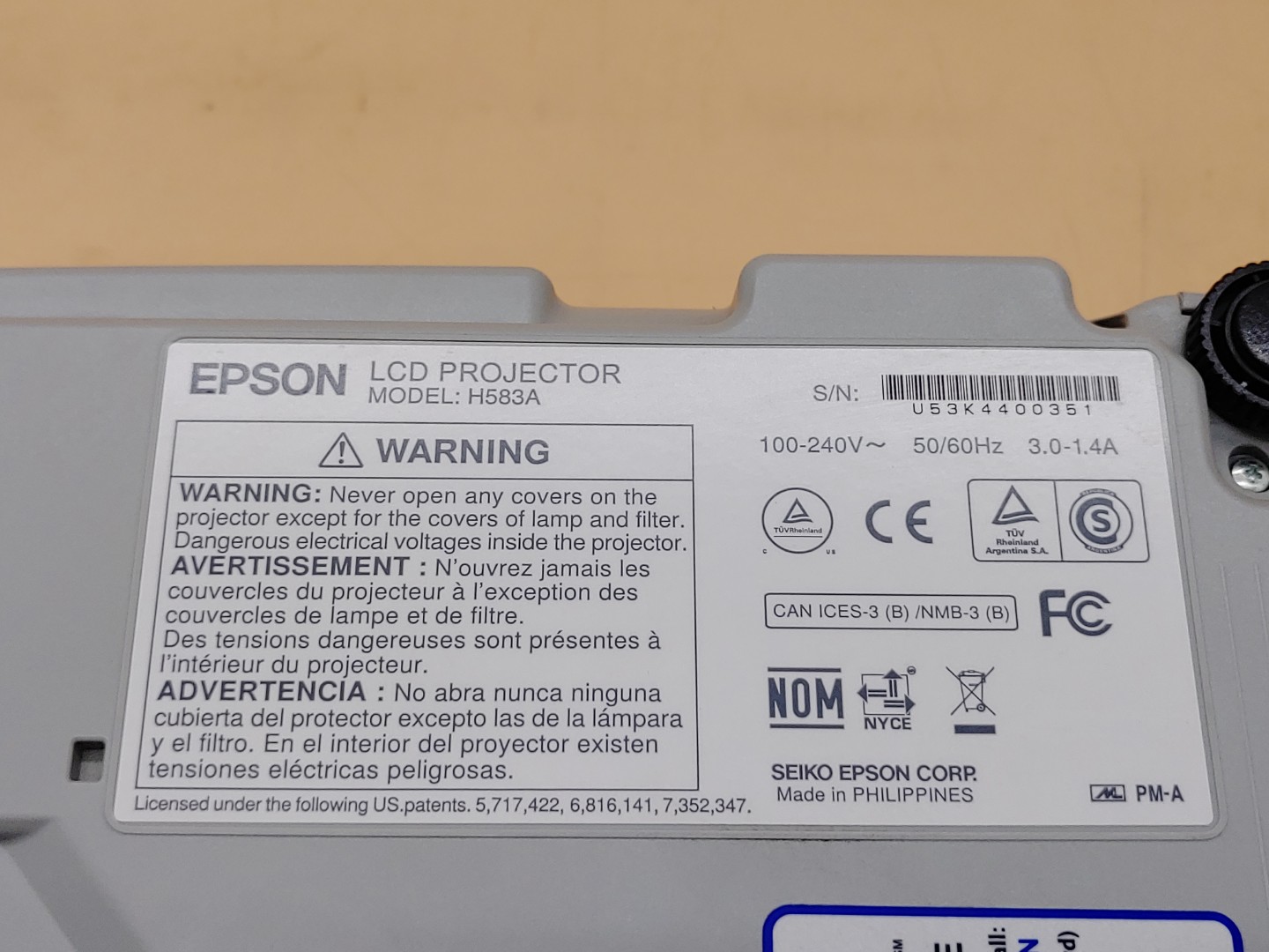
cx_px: 634
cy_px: 476
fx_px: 1613
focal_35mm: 44
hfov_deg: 42.9
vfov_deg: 32.9
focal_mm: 4.36
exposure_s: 1/245
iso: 50
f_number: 1.8
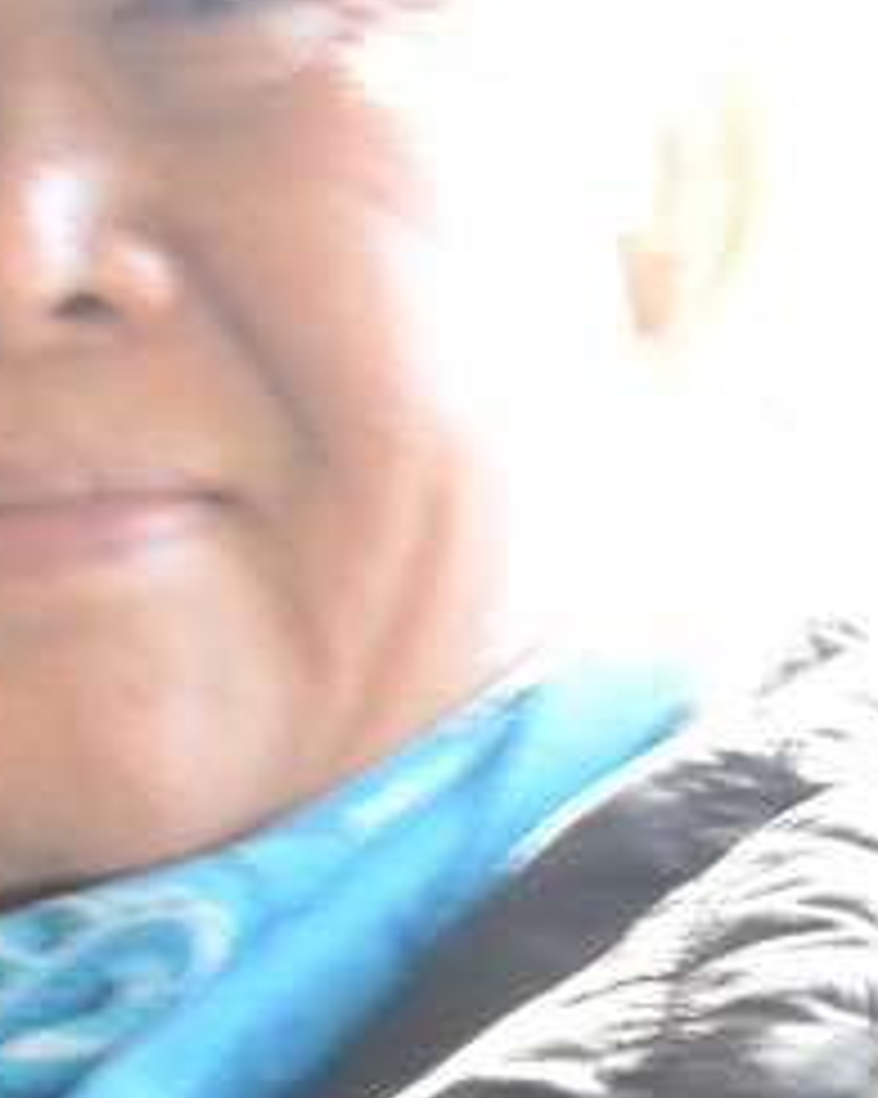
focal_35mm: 361
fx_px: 11733
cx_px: -1040
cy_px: 254
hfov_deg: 4.2
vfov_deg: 5.4
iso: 1600
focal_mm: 85
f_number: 16
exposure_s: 1/15
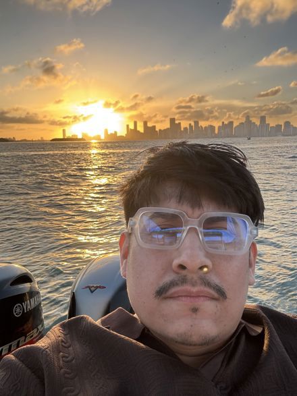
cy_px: 198
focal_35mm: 30
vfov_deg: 60.0
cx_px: 148
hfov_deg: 46.8
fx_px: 343
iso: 25
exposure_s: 1/233
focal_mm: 2.69
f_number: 1.9
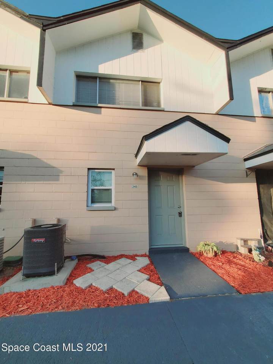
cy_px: 182
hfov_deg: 89.9
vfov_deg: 106.2
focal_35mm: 13
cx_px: 136
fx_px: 137
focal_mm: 1.8
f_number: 2.2
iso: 50
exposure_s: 1/454
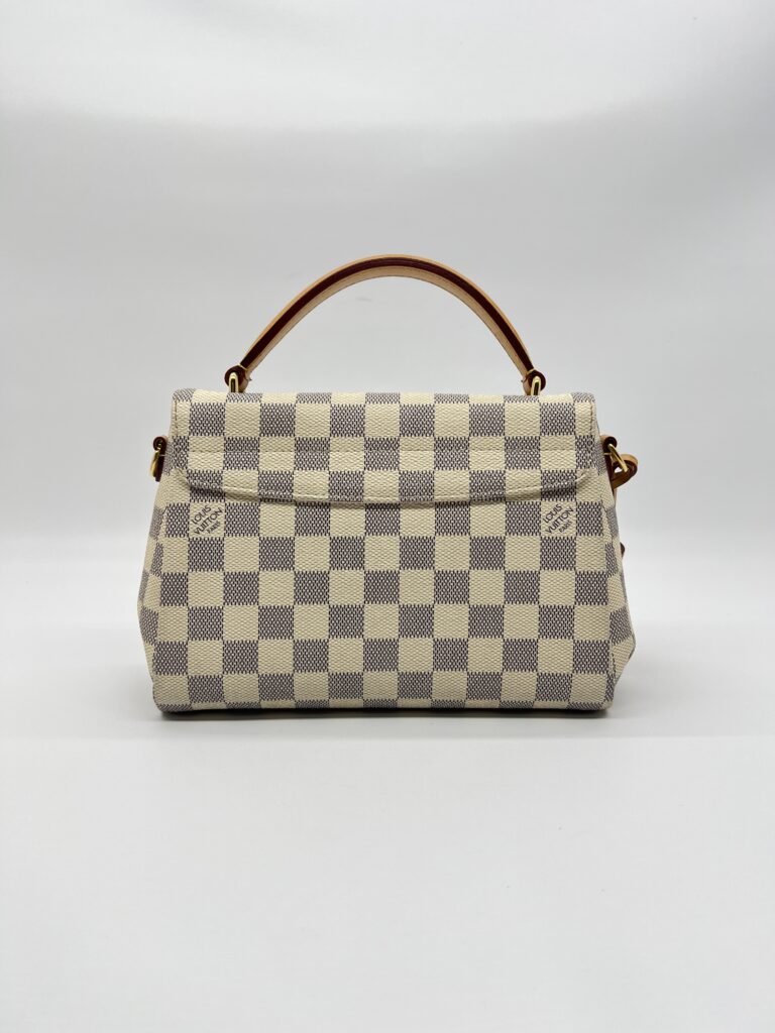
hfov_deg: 53.1
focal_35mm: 26
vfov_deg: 67.3
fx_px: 776
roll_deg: -0.2
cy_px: 516
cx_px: 388
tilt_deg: -9.4
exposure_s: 1/167
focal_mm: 5.7
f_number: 1.5
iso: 40
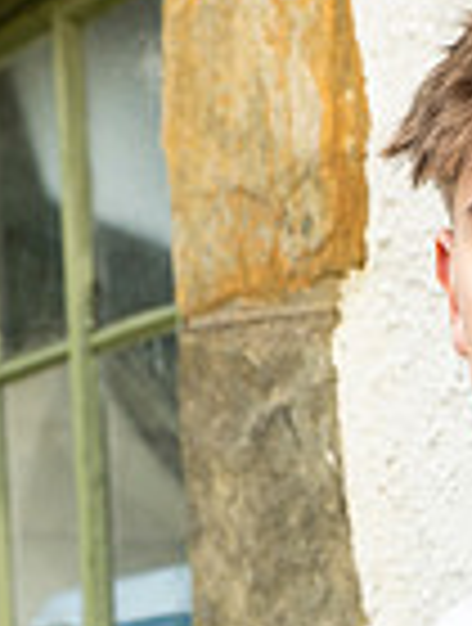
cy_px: 910
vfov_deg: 12.6
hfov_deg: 9.8
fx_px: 2697
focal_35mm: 149
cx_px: 593
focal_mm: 48
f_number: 5.6
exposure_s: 1/160
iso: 320
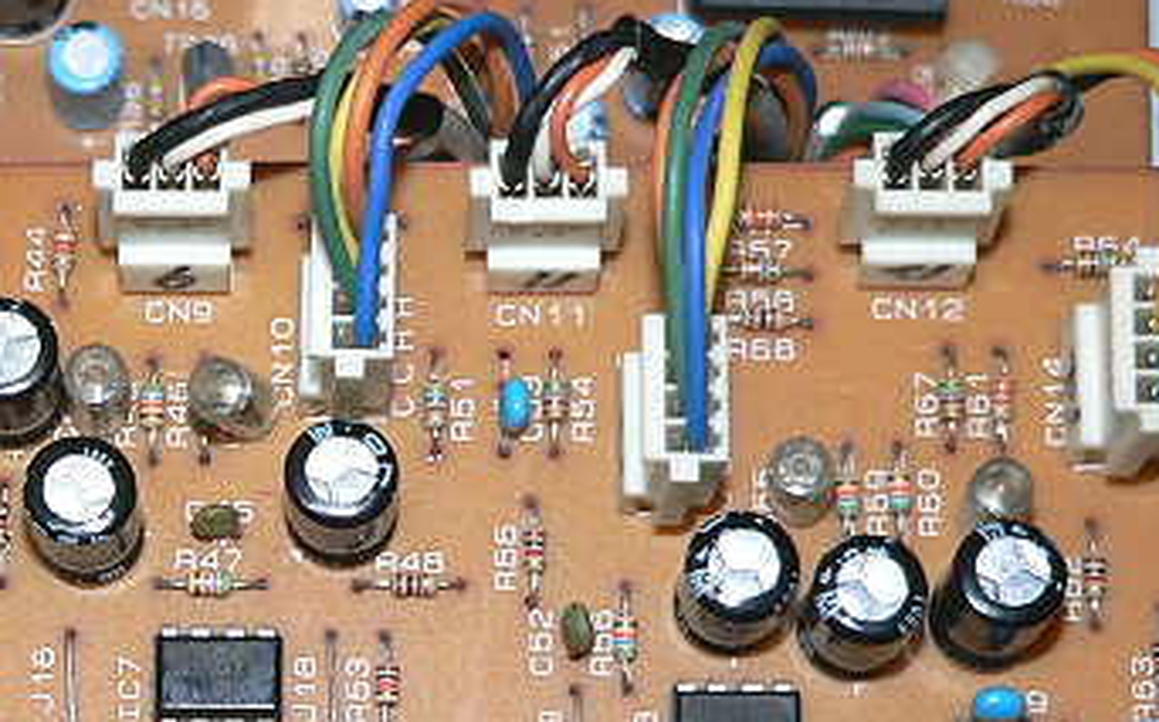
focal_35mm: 145
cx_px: 163
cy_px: 536
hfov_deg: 14.3
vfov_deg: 9.0
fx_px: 4576
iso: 100
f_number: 2.8
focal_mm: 12.1
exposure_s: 1/50
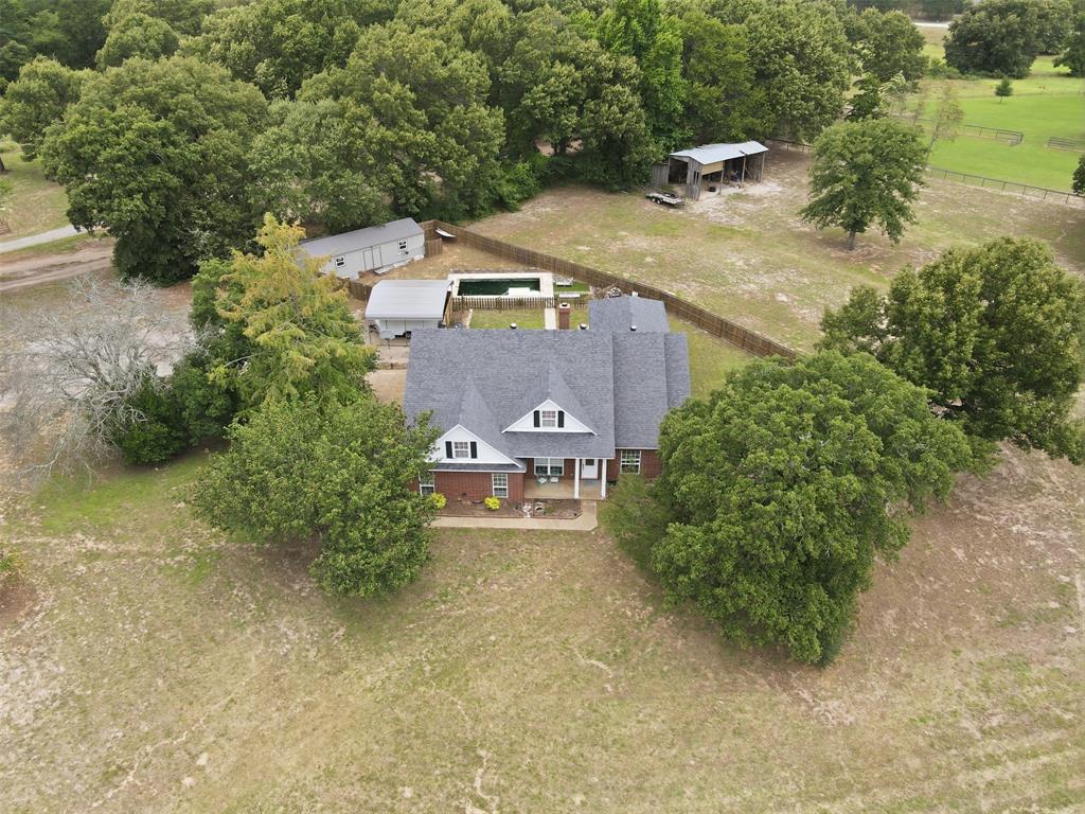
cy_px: 407
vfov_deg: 56.8
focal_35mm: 24
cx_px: 542
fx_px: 752
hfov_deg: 71.6
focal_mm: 4.5
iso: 100
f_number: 2.8
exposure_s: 1/240
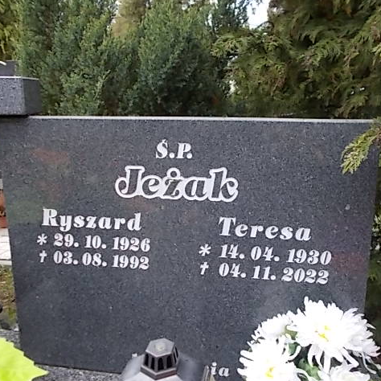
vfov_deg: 52.5
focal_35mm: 31
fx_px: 386
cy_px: 190
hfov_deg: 52.3
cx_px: 222
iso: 80
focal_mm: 4.6
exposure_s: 1/30
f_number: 3.2
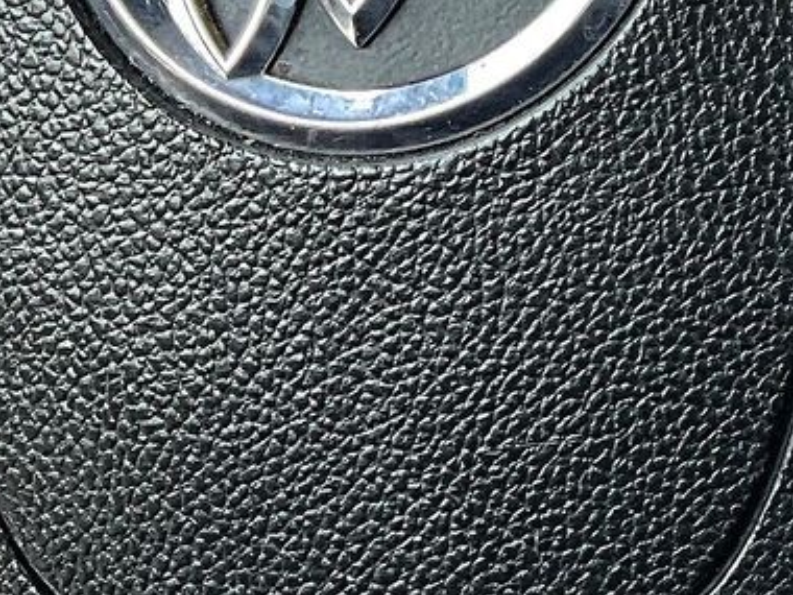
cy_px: -253
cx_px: 1578
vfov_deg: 11.7
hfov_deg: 13.8
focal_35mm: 122
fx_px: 2795
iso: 50
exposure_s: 1/122
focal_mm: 3
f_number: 1.8
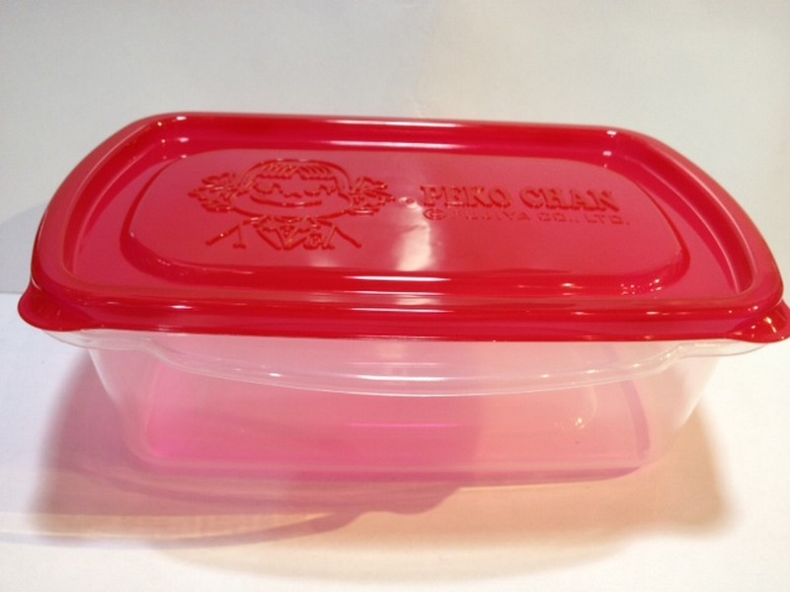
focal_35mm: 35
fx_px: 799
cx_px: 395
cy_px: 296
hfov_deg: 52.6
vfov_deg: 40.7
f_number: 2.4
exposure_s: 1/20
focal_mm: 4.28
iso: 80
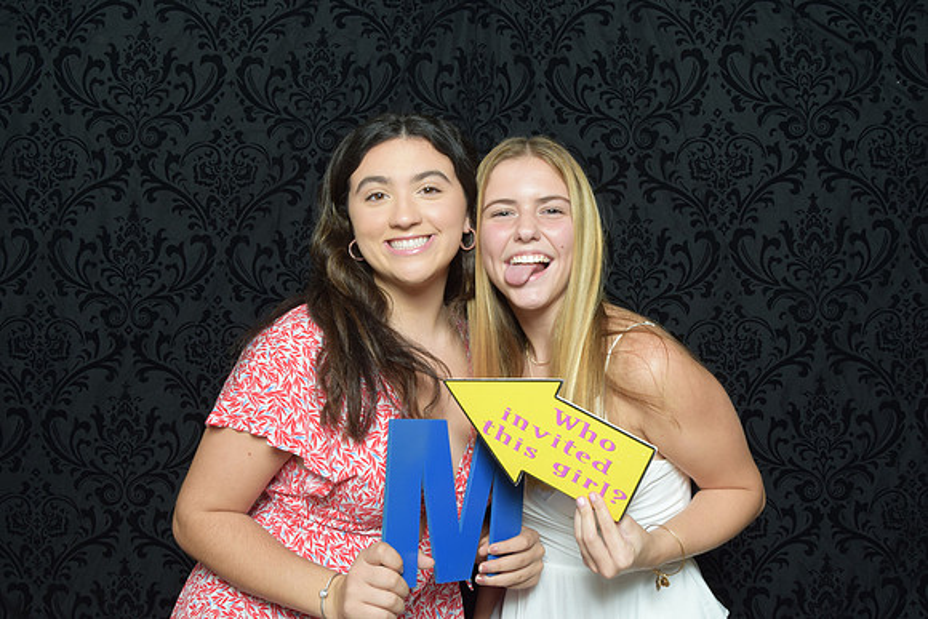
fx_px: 1006
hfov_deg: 49.5
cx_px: 464
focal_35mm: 39
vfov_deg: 34.2
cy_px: 310
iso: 500
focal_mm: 26
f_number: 20
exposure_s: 1/60
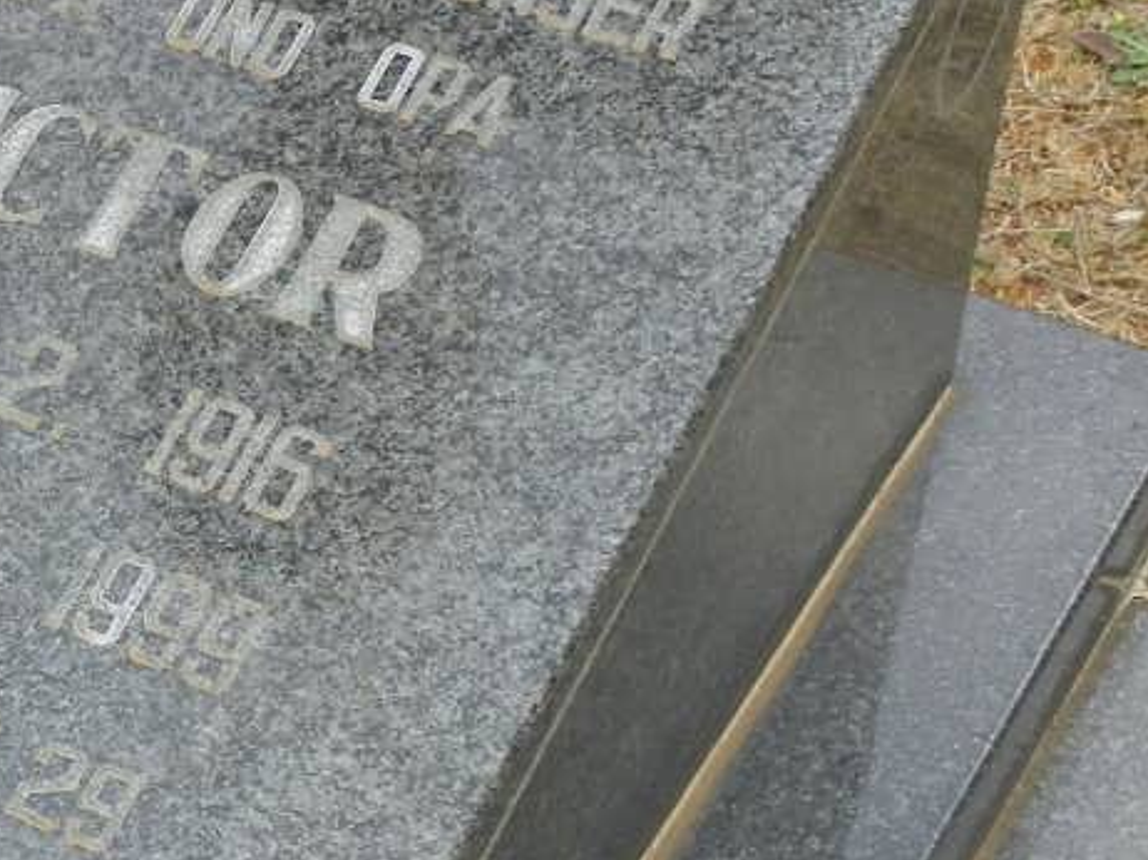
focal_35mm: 104
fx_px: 3447
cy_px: 515
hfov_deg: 18.2
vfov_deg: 14.2
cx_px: -139
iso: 64
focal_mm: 7.1
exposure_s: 1/60
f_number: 3.2
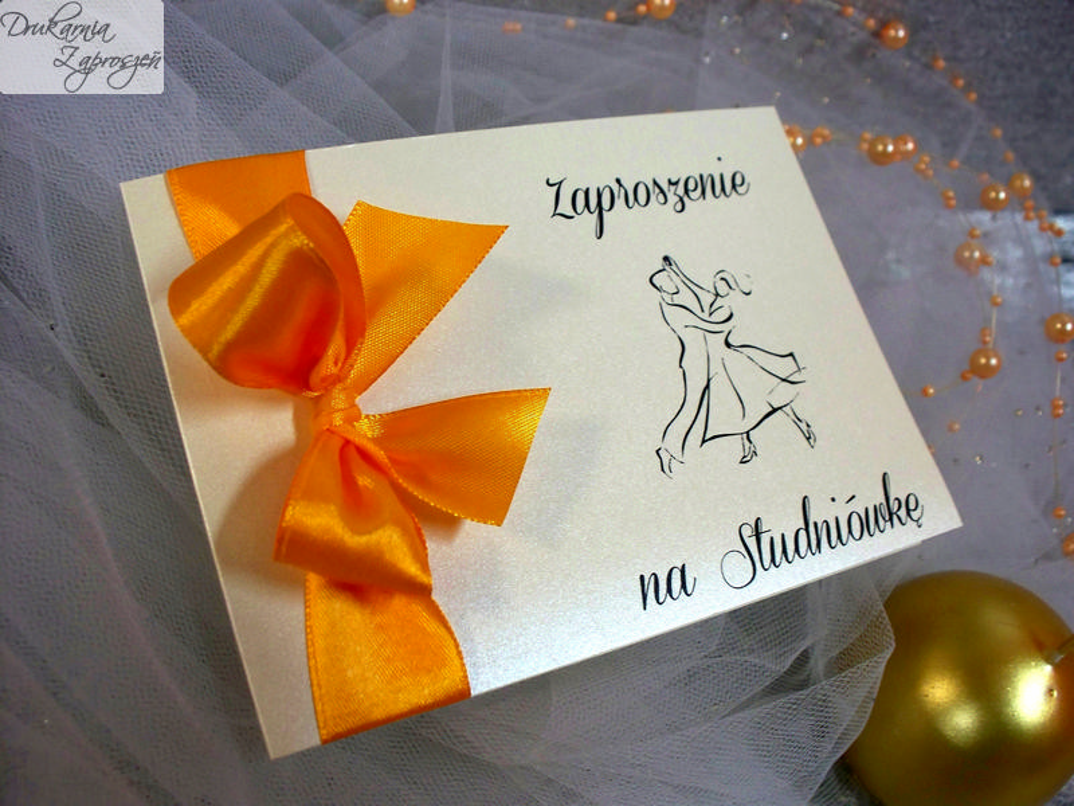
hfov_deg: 51.4
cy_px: 403
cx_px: 537
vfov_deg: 39.7
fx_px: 1117
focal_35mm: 36
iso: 200
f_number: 2.8
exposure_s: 1/60
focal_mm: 7.54
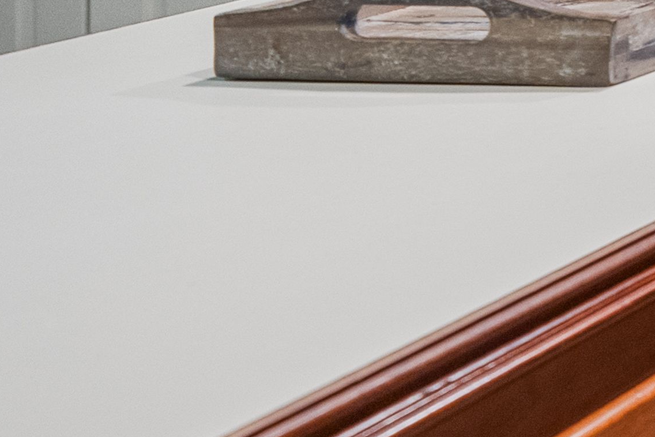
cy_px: -363
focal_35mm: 74
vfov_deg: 15.6
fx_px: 1347
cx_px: 1839
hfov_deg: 12.5
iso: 1250
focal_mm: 12
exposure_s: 1/30
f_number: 4
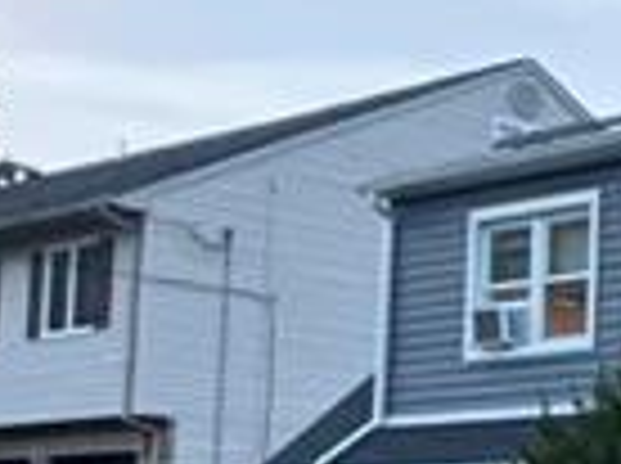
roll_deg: -1.8
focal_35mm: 104
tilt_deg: +3.0
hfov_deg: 14.6
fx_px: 1862
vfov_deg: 13.9
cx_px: 1346
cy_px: 518
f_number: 2.2
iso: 400
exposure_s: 1/60
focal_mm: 2.22
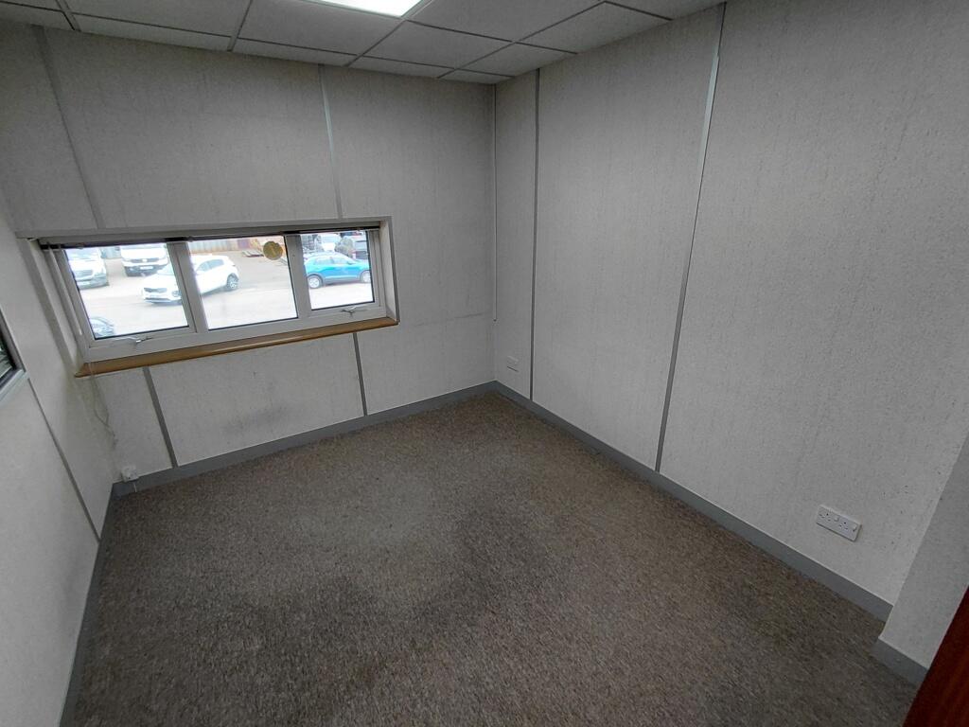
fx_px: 448
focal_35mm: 16
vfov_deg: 78.1
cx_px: 484
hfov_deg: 94.5
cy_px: 364
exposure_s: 1/100
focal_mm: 1.64
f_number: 2.2
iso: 64
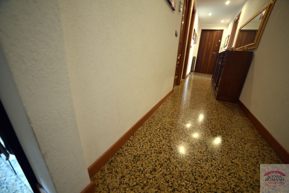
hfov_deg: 104.2
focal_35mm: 14
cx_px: 144
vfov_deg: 81.3
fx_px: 112
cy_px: 96
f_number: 2.8
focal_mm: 14
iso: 400
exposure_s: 1/25
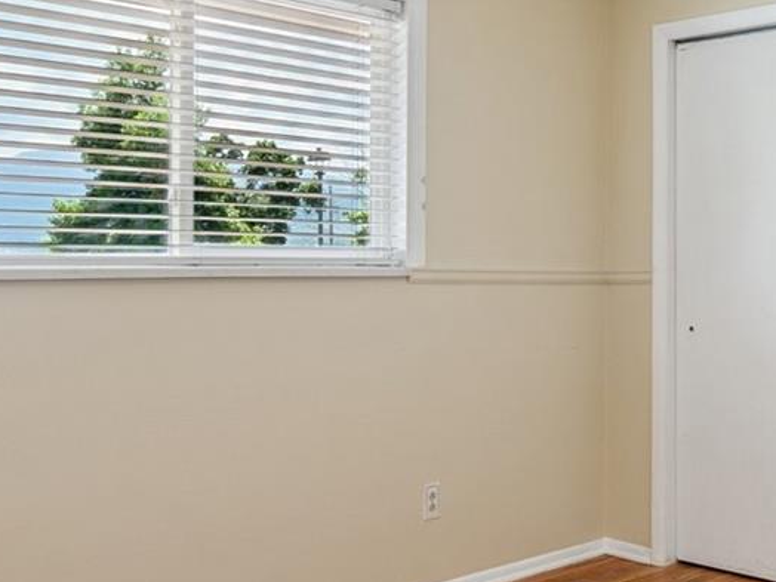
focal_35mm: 47
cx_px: 595
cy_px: 243
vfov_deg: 30.8
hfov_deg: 39.2
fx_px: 1054
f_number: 6.7
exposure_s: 1/6
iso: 125
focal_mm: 16
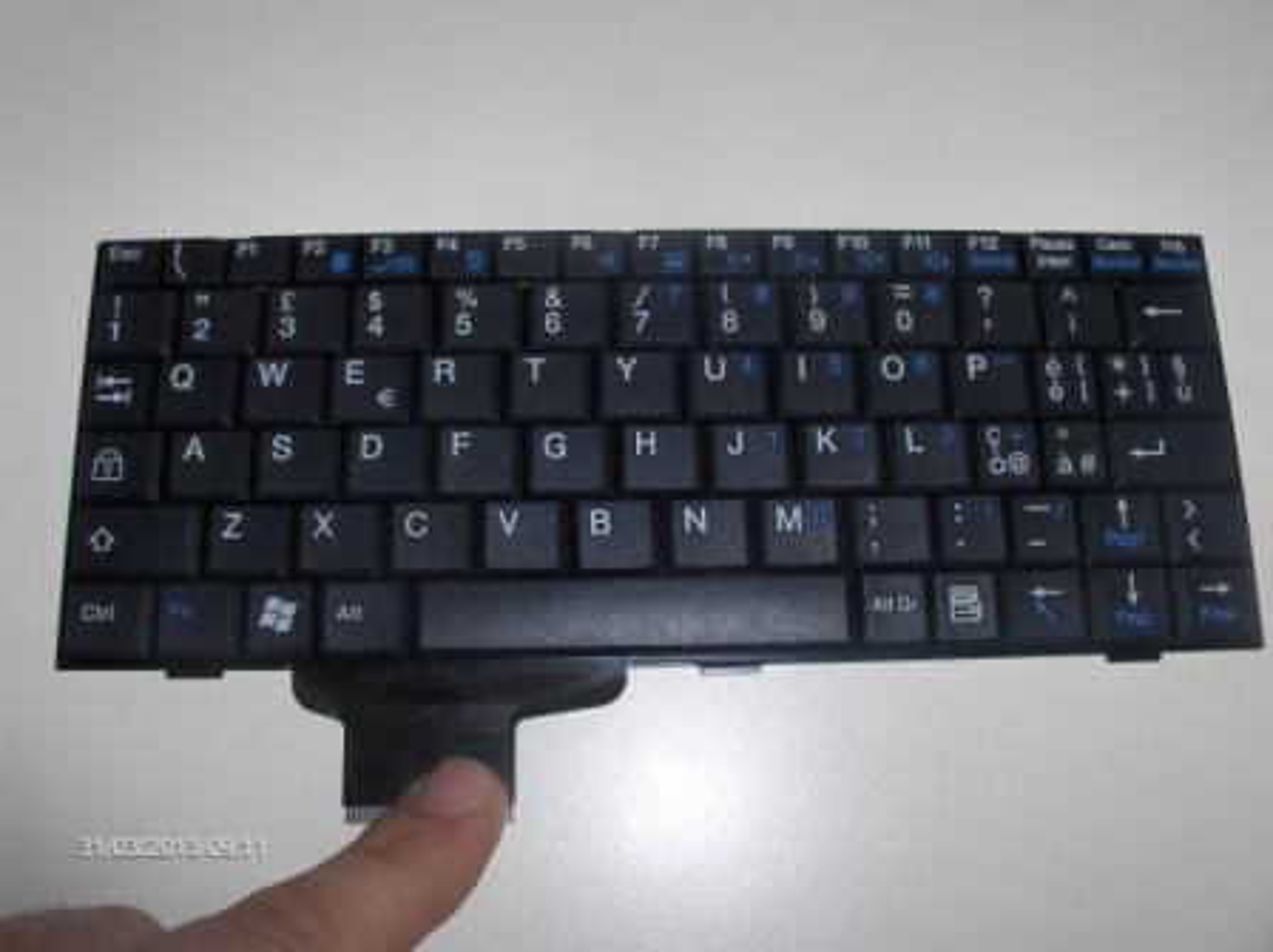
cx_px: 636
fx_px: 1029
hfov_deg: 63.5
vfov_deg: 49.7
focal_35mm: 28
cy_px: 476
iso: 50
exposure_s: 1/60
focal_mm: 5.8
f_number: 5.6
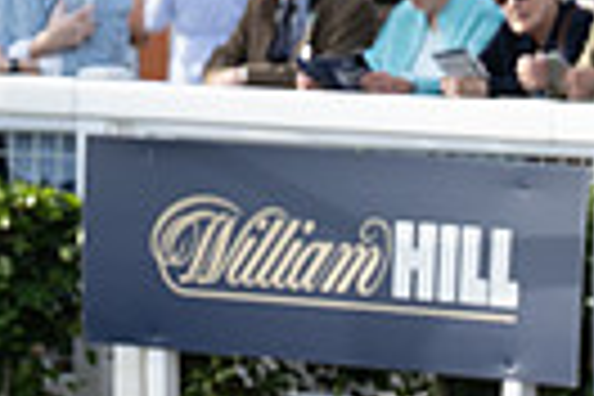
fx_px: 7639
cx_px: 1084
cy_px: 477
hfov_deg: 4.4
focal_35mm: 463
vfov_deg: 3.0
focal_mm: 70
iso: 400
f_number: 4
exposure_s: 1/1250
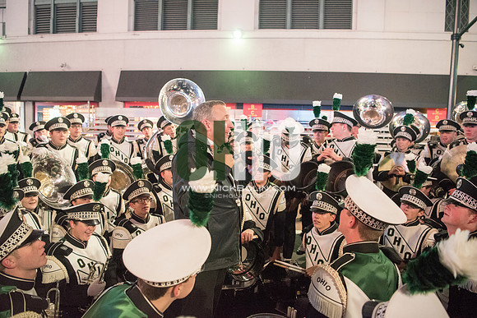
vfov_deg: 53.2
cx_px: 238
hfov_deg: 73.7
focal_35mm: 24
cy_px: 159
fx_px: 318
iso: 8000
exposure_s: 1/160
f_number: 2.8
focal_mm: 24
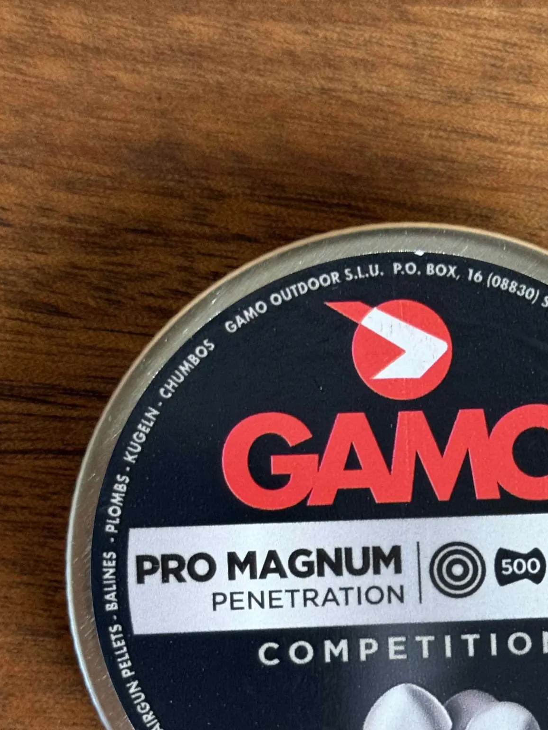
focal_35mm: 80
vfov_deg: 24.1
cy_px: 578
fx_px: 1689
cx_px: 418
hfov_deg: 18.3
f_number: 1.78
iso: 250
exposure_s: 1/33
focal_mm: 6.76
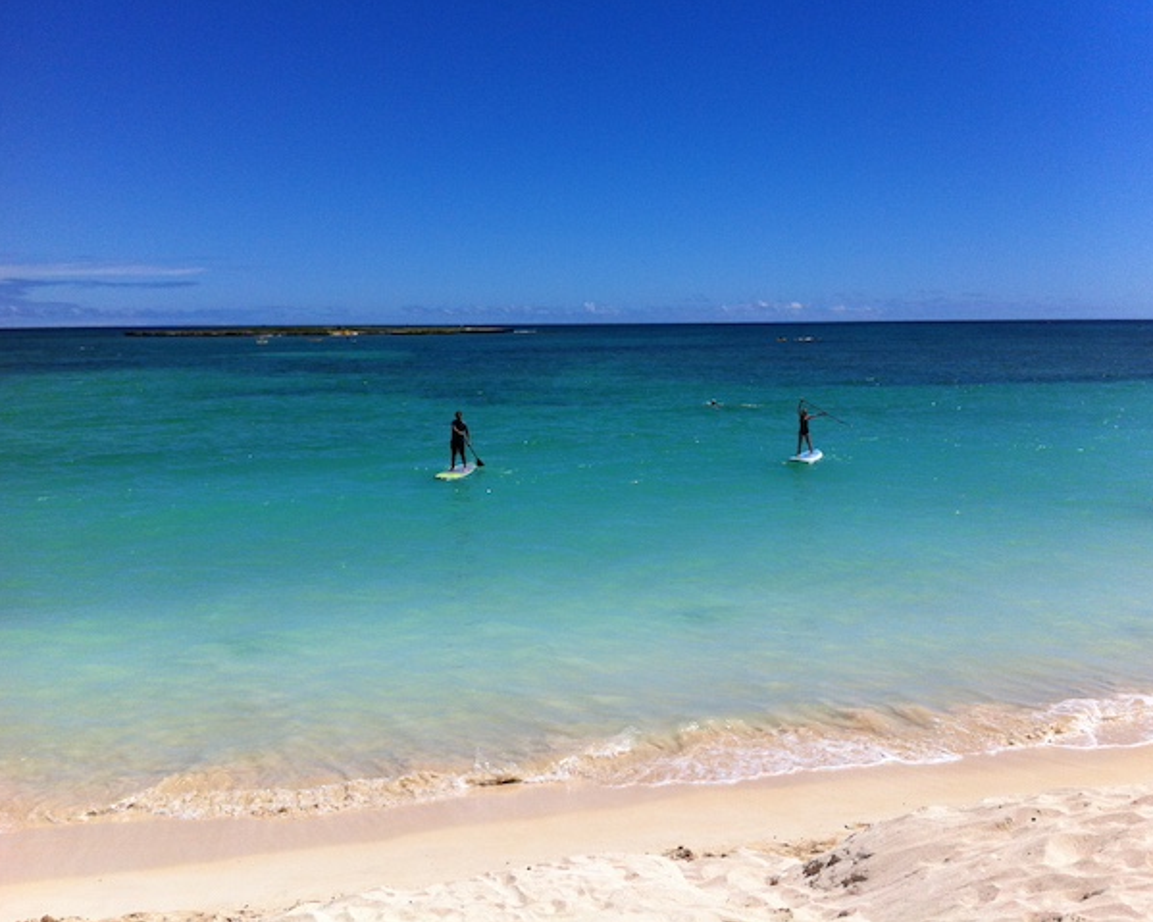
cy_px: 459
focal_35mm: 37
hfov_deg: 49.1
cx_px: 587
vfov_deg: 40.1
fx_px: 1262
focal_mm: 3.85
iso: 80
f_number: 2.8
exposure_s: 1/2742
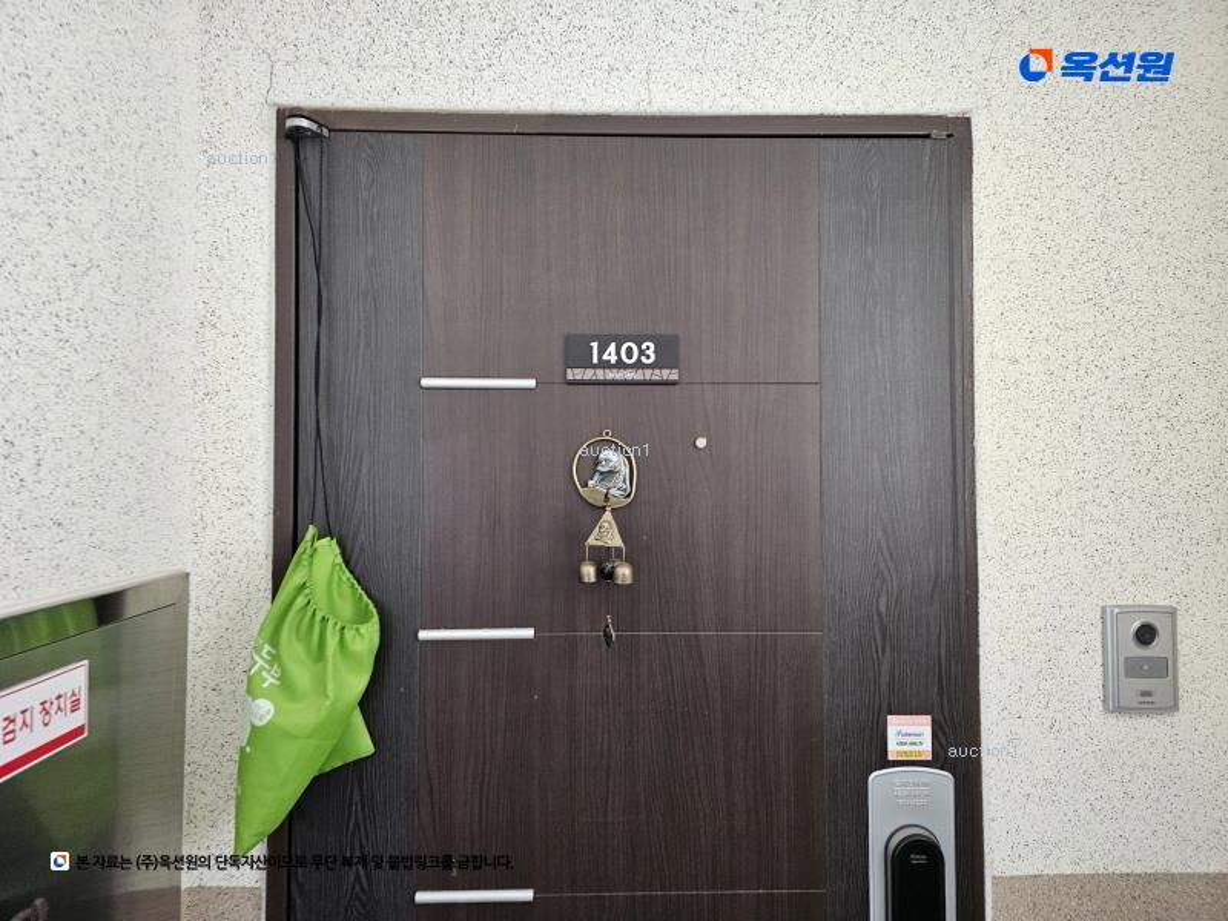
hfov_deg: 73.9
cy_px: 460
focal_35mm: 23
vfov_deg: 58.9
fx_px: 816
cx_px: 614
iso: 320
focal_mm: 6.3
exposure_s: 1/120
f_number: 1.7
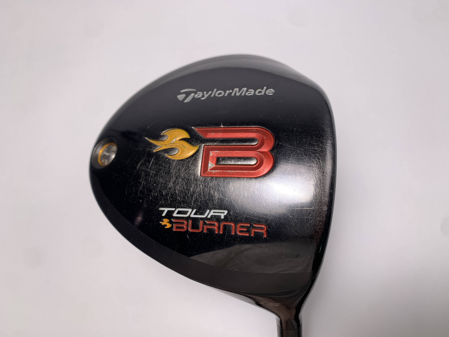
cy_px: 168
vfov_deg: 53.1
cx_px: 224
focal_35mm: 26
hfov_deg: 67.3
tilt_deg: -71.3
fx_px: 337
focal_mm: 4.25
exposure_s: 1/185
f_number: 1.8
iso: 25
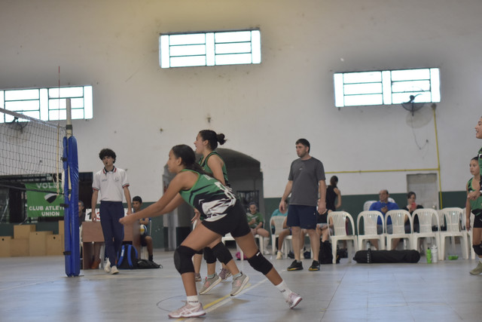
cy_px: 161
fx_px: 1004
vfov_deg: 18.2
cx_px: 241
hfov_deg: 27.0
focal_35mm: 75
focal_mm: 50
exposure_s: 1/640
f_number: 2.2
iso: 800
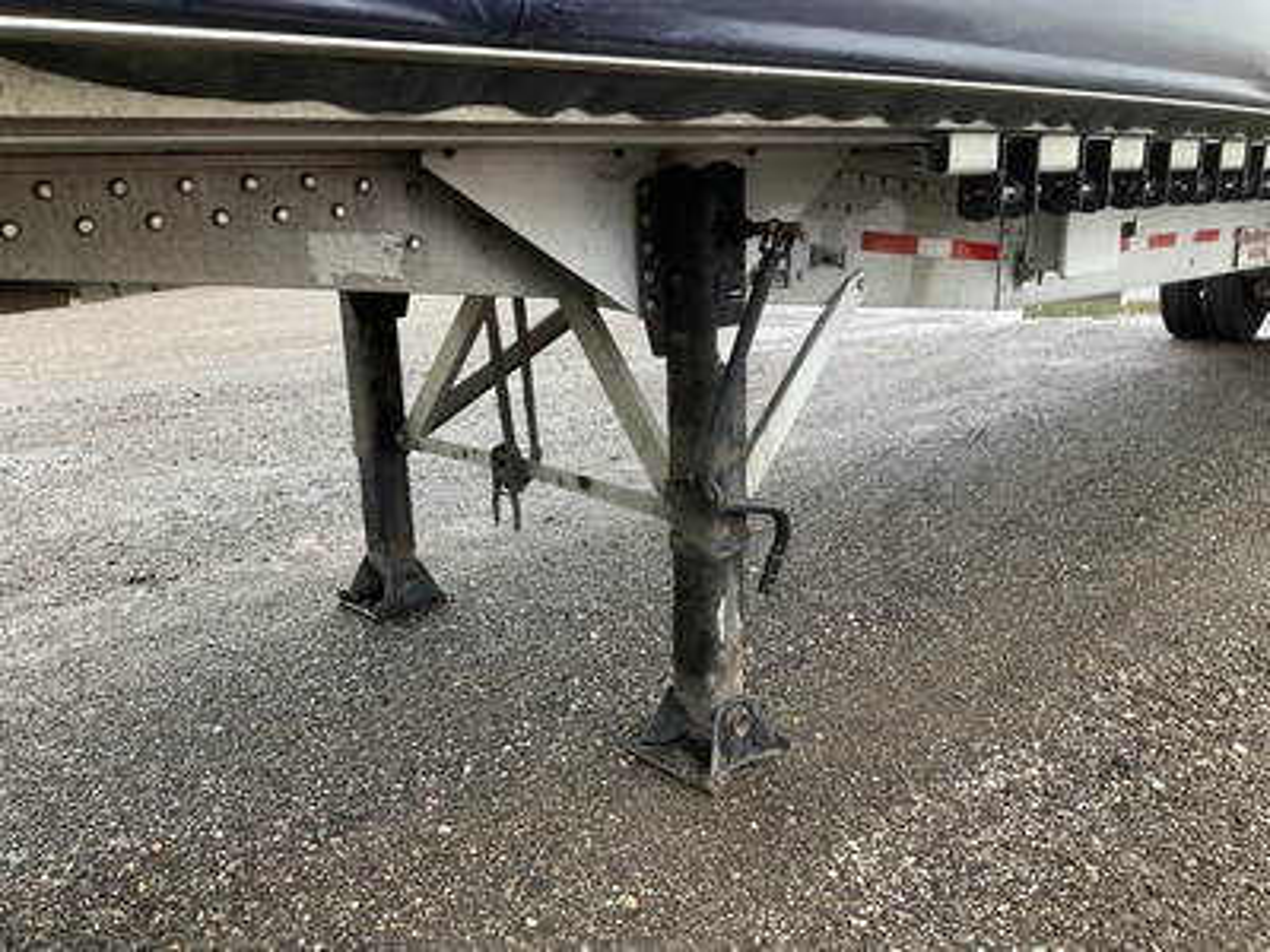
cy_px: 476
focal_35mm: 29
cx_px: 635
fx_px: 1064
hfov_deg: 61.7
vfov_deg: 48.2
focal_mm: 3
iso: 25
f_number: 1.8
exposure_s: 1/122
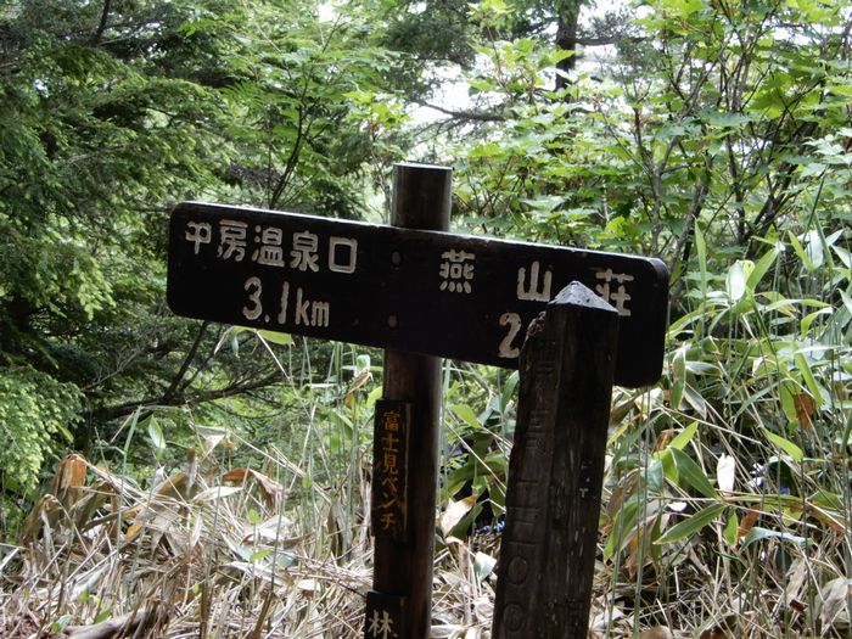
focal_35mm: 105
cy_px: 320
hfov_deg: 18.7
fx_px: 2584
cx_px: 426
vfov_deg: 14.1
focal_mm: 18.7
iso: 200
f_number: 5
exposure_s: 1/60
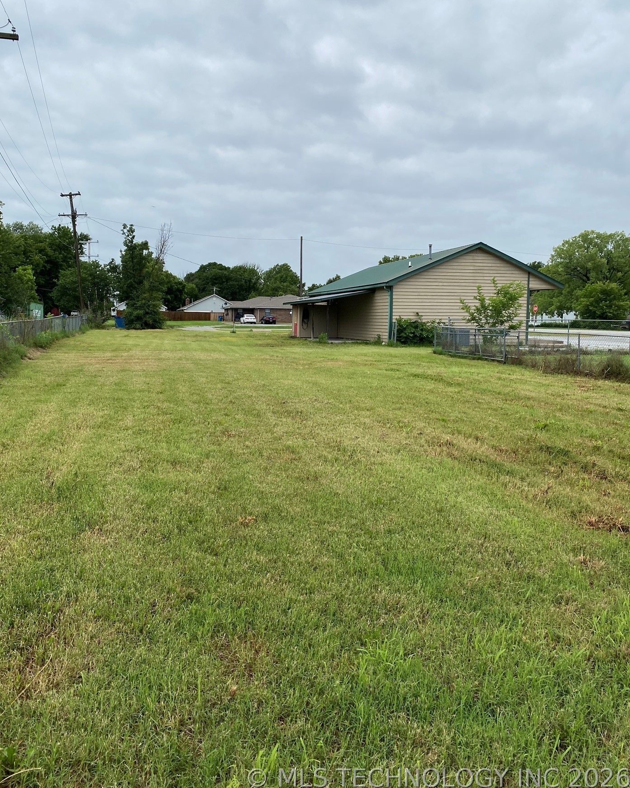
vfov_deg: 62.1
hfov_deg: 51.5
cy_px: 363
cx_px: 311
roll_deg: -0.4
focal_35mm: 28
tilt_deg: -1.1
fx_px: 653
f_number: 1.8
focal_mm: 4.25
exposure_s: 1/5025
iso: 32
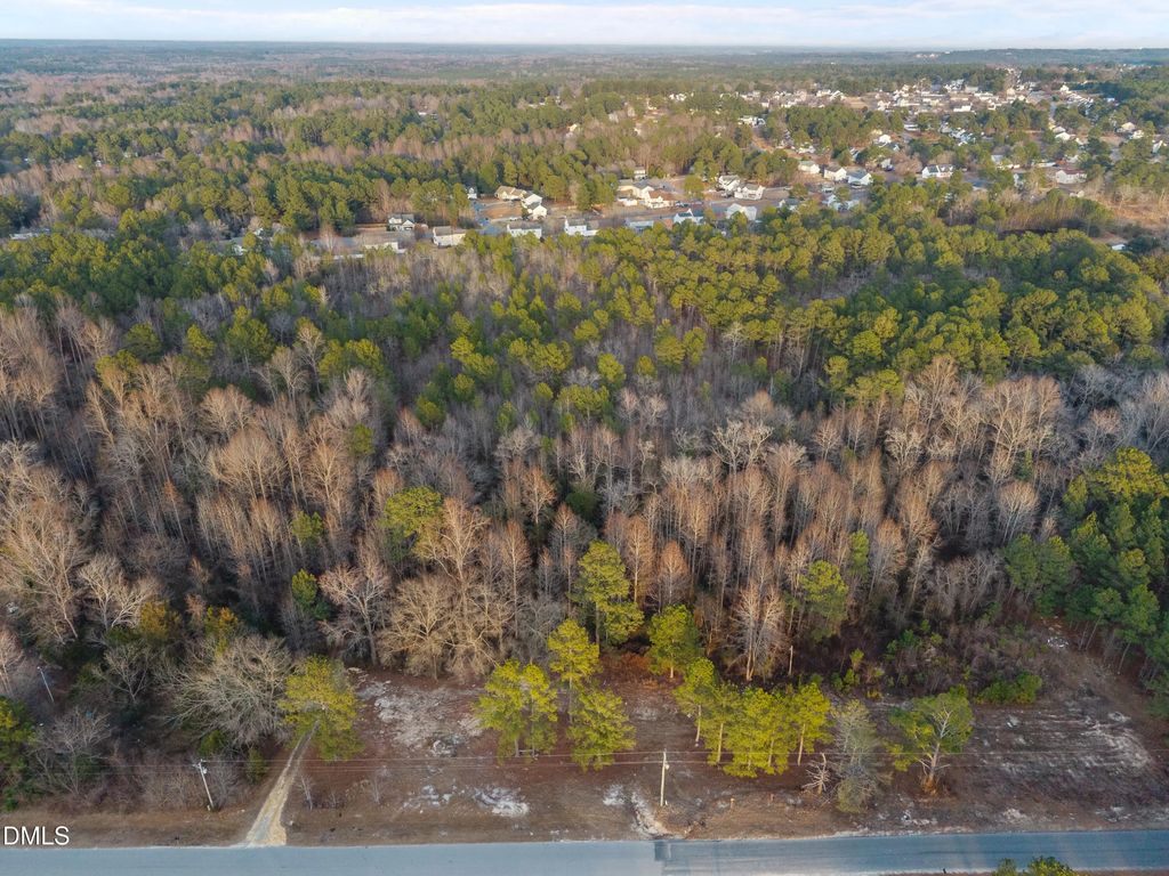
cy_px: 438
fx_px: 810
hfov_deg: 71.6
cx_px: 584
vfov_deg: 56.8
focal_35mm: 24
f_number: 1.8
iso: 220
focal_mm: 8.67
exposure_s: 1/1250
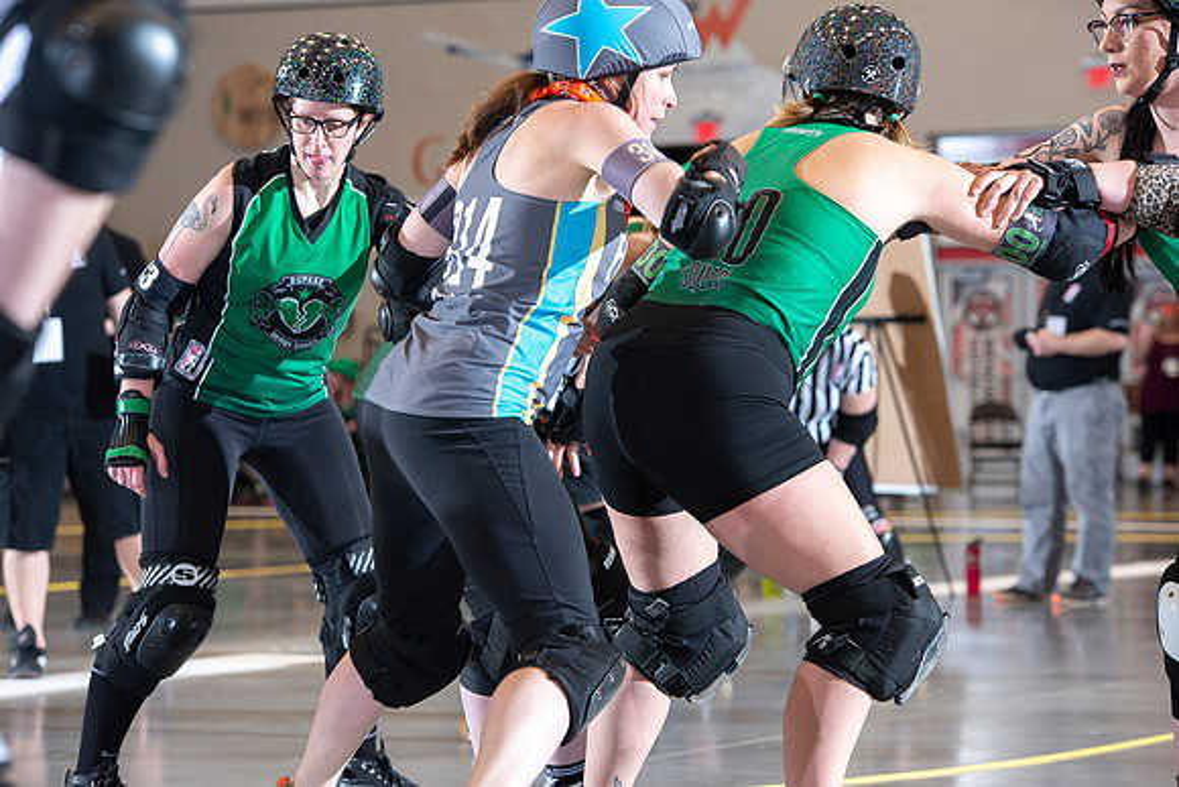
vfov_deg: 10.6
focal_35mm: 130
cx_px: 590
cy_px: 394
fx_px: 4258
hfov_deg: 15.8
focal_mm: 130
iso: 640
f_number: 5.6
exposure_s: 1/160
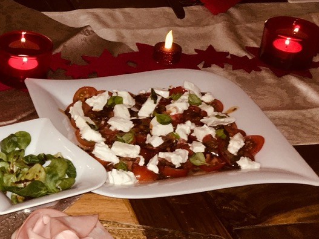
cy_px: 151
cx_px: -48
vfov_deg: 16.8
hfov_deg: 21.0
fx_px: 811
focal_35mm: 88
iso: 80
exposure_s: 1/17
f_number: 2.2
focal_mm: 4.15
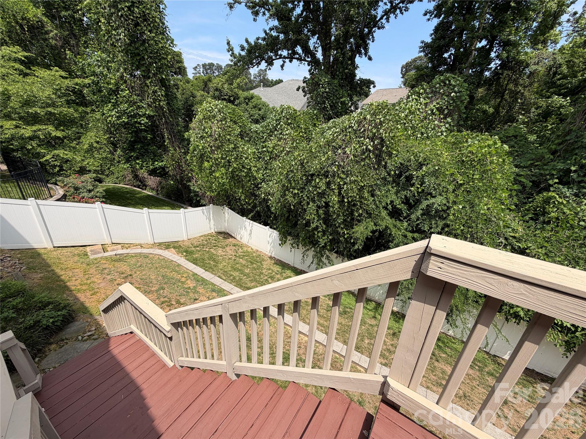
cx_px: 293
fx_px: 237
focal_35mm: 14
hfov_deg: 102.1
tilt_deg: -23.6
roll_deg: -1.4
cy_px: 220
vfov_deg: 85.7
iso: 25
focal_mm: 2.22
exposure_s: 1/770
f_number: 2.2
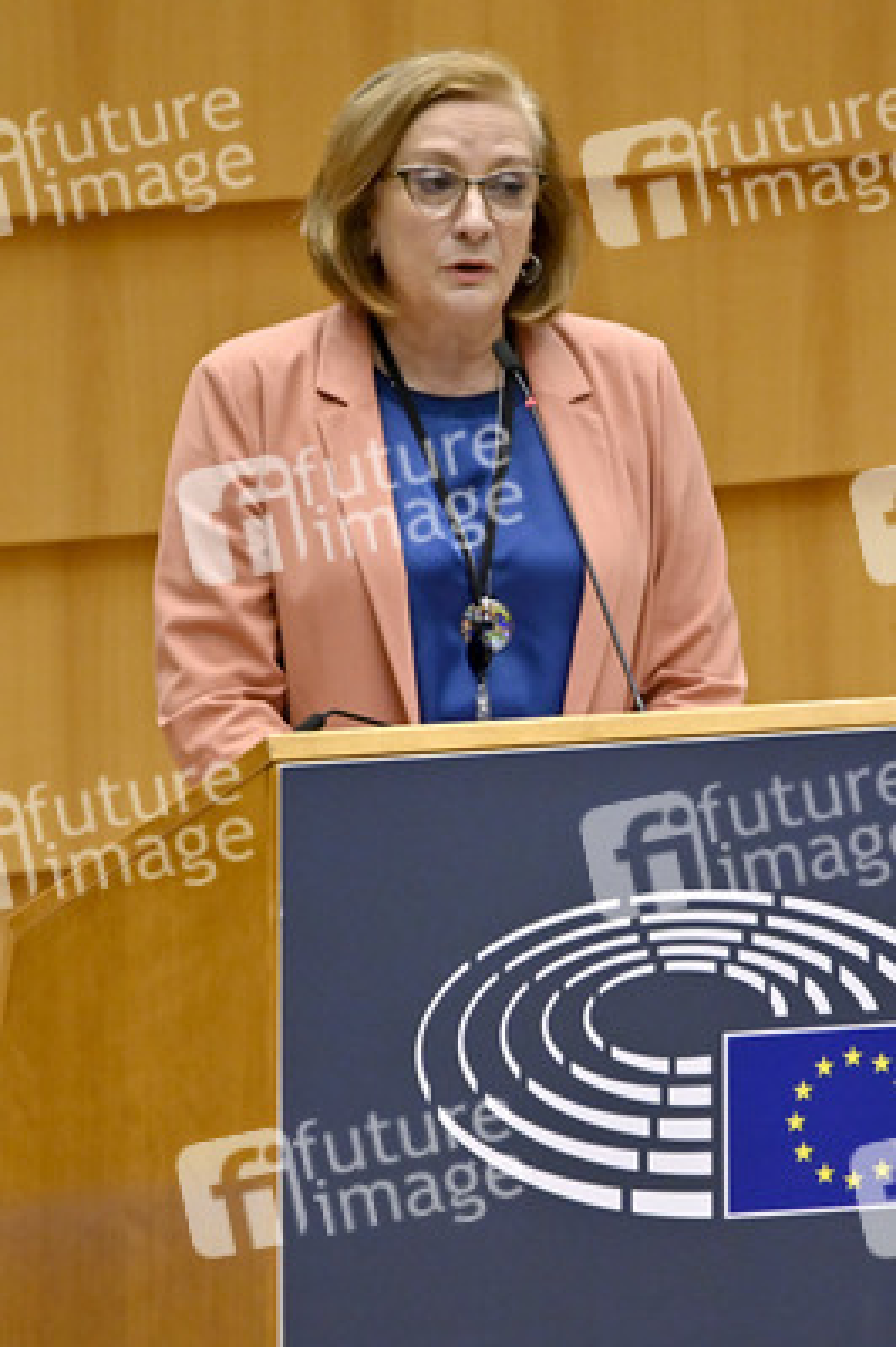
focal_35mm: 600
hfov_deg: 2.3
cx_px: 448
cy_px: 674
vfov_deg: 3.4
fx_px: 22437
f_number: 6.3
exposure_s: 1/500
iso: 4000
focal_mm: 600
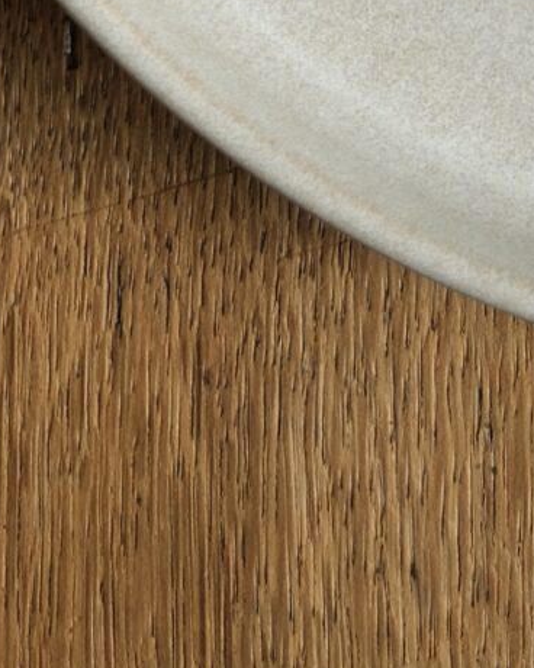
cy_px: -966
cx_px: 1150
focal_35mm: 277
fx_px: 5472
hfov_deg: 5.4
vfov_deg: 6.6
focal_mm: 35
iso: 1600
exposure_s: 1/52
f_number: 4
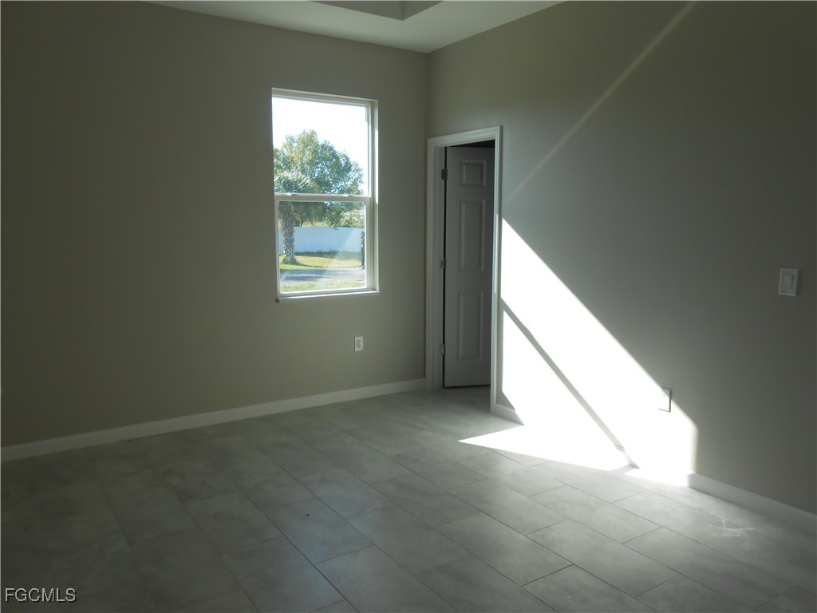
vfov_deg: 53.1
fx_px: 614
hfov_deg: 67.3
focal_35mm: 26
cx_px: 408
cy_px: 306
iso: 80
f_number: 3.5
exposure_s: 1/160
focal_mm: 4.6
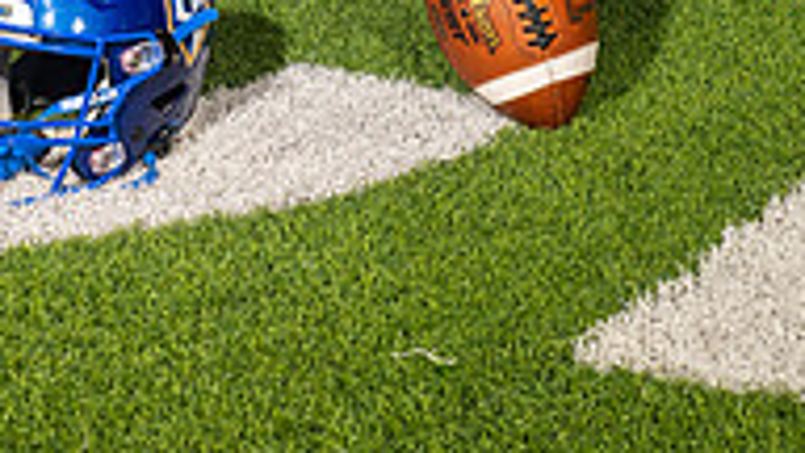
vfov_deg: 9.9
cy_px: -478
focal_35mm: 113
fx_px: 2412
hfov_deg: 18.9
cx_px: 486
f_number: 7.1
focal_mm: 46
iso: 800
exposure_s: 1/320
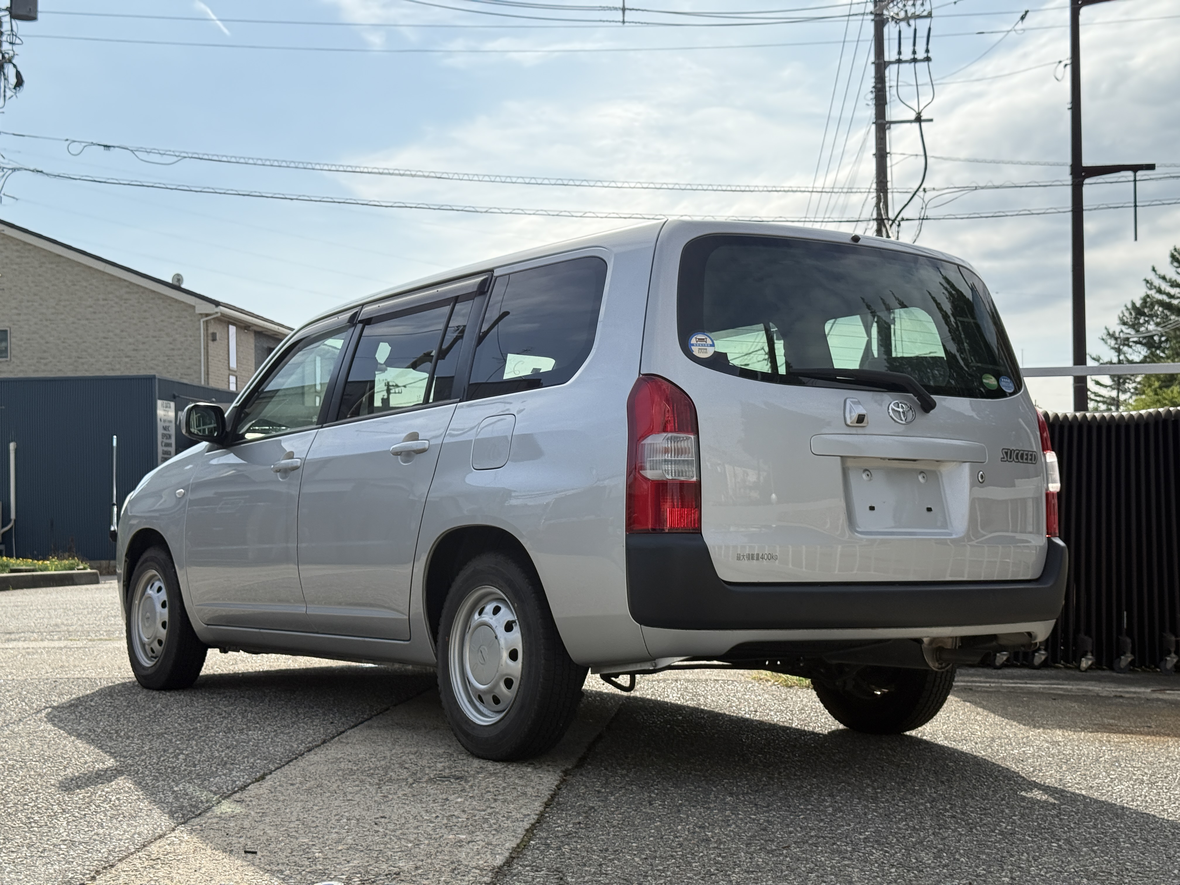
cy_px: 442
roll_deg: +0.8
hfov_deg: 39.7
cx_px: 590
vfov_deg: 30.3
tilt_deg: +2.0
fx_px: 1636
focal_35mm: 48
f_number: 1.78
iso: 100
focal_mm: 6.76
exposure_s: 1/4878
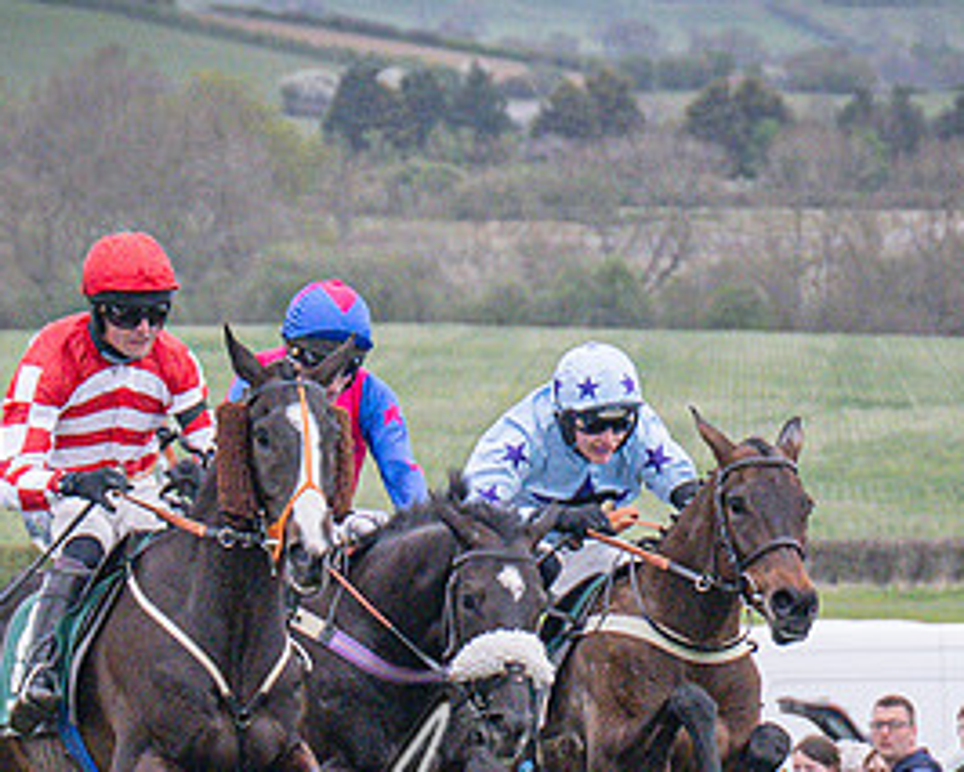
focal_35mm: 559
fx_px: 15954
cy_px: 954
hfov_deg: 3.5
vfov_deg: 2.8
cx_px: 975
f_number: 5
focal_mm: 98
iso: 1600
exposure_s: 1/1250
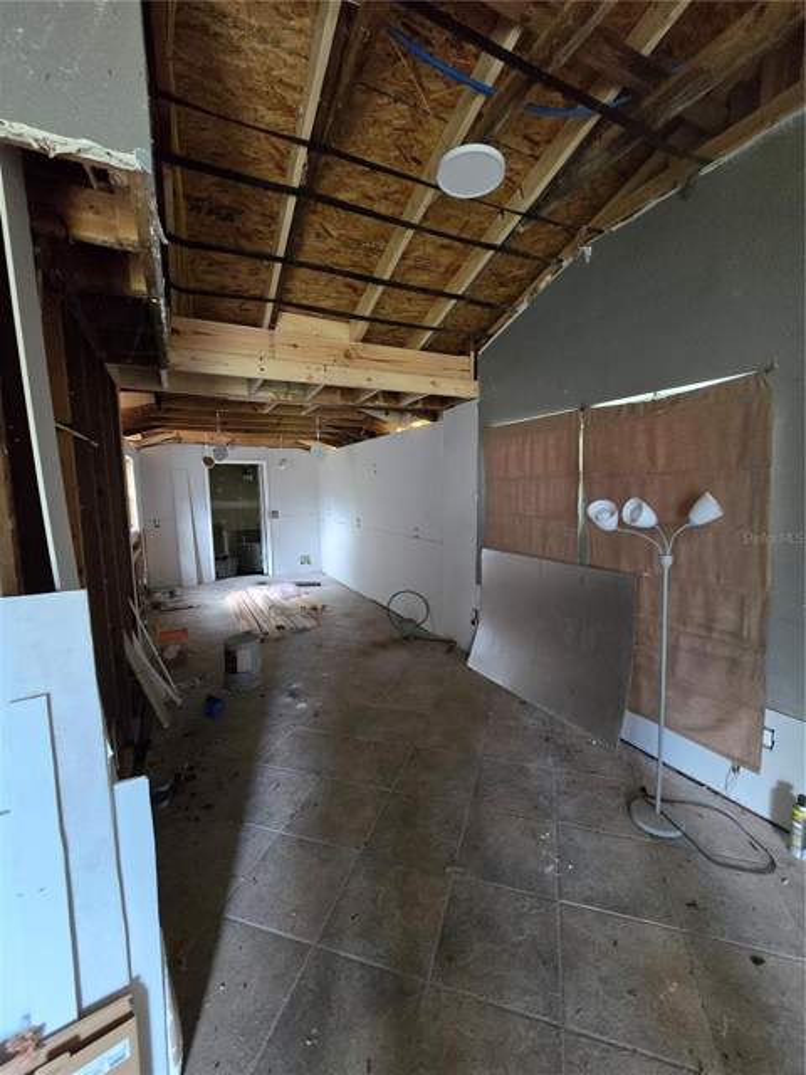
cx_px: 403
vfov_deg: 106.2
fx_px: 404
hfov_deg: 89.9
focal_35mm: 13
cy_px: 538
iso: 1250
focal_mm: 2.2
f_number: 2.2
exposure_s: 1/60
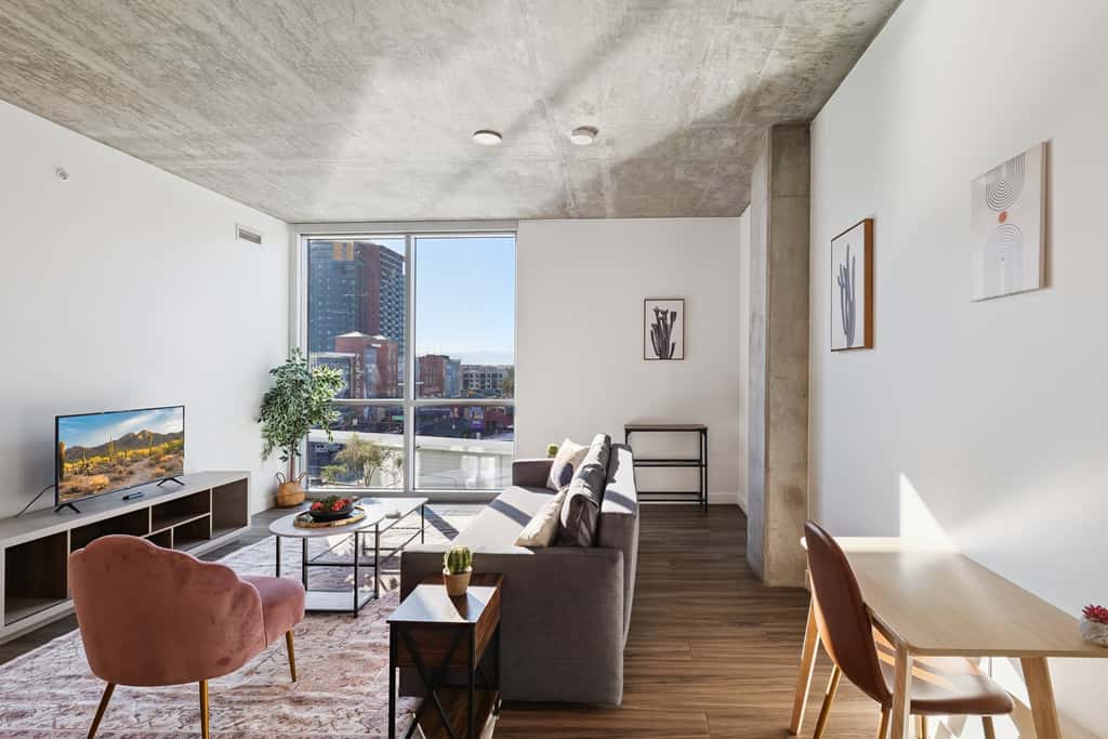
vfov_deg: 73.8
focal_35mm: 16
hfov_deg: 96.7
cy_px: 370
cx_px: 554
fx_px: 492
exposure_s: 1/125
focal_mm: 16
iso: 400
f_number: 8
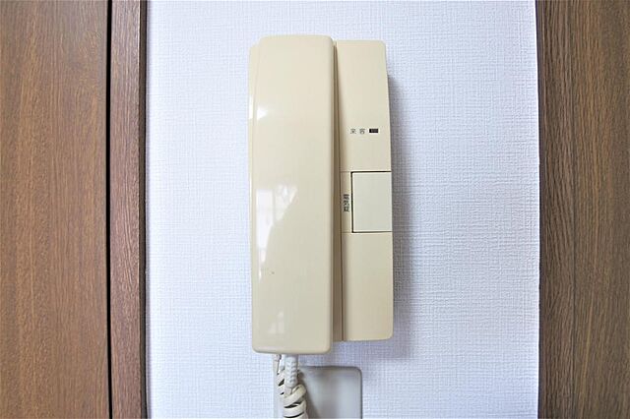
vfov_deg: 63.2
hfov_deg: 85.5
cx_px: 315
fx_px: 341
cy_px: 210
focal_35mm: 20
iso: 100
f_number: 4
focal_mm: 13
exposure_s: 1/30
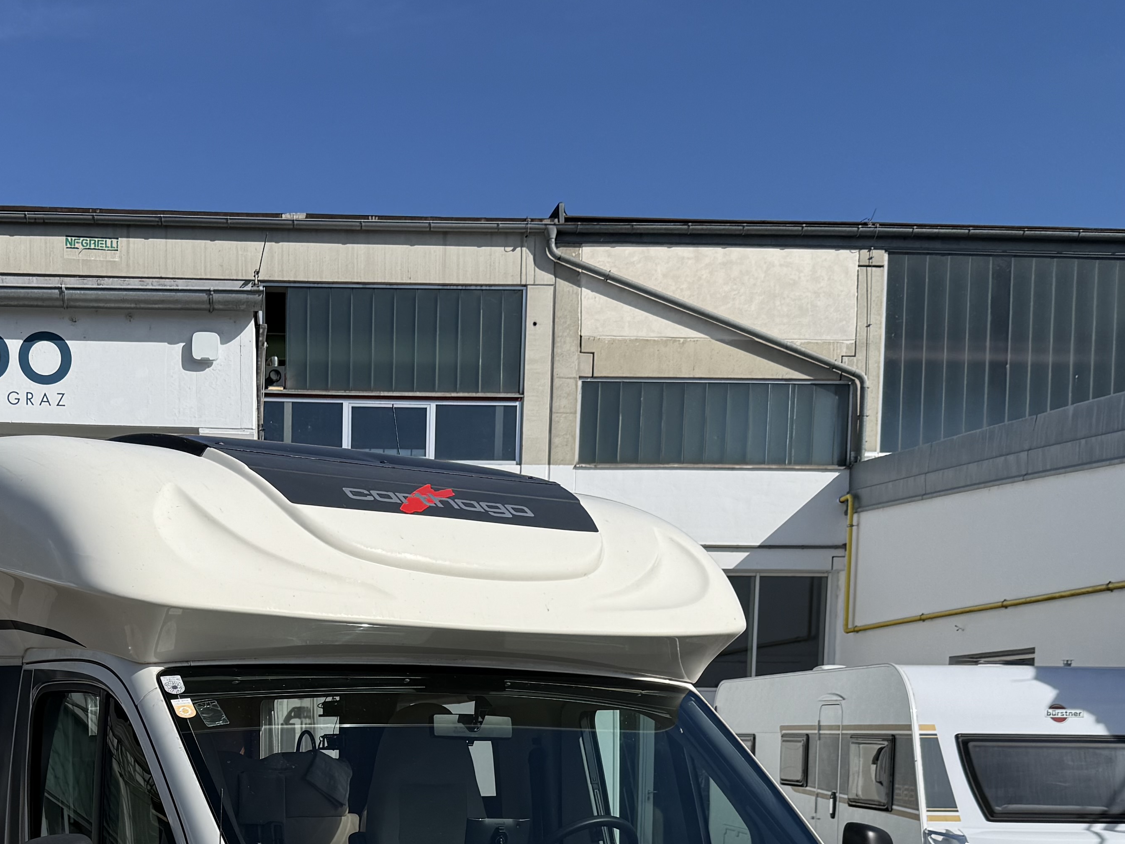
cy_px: 846
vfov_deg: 27.0
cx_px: 302
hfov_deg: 36.7
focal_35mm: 51
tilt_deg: -3.8
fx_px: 1657
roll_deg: -1.3
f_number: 1.78
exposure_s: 1/8130
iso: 80
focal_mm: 6.76
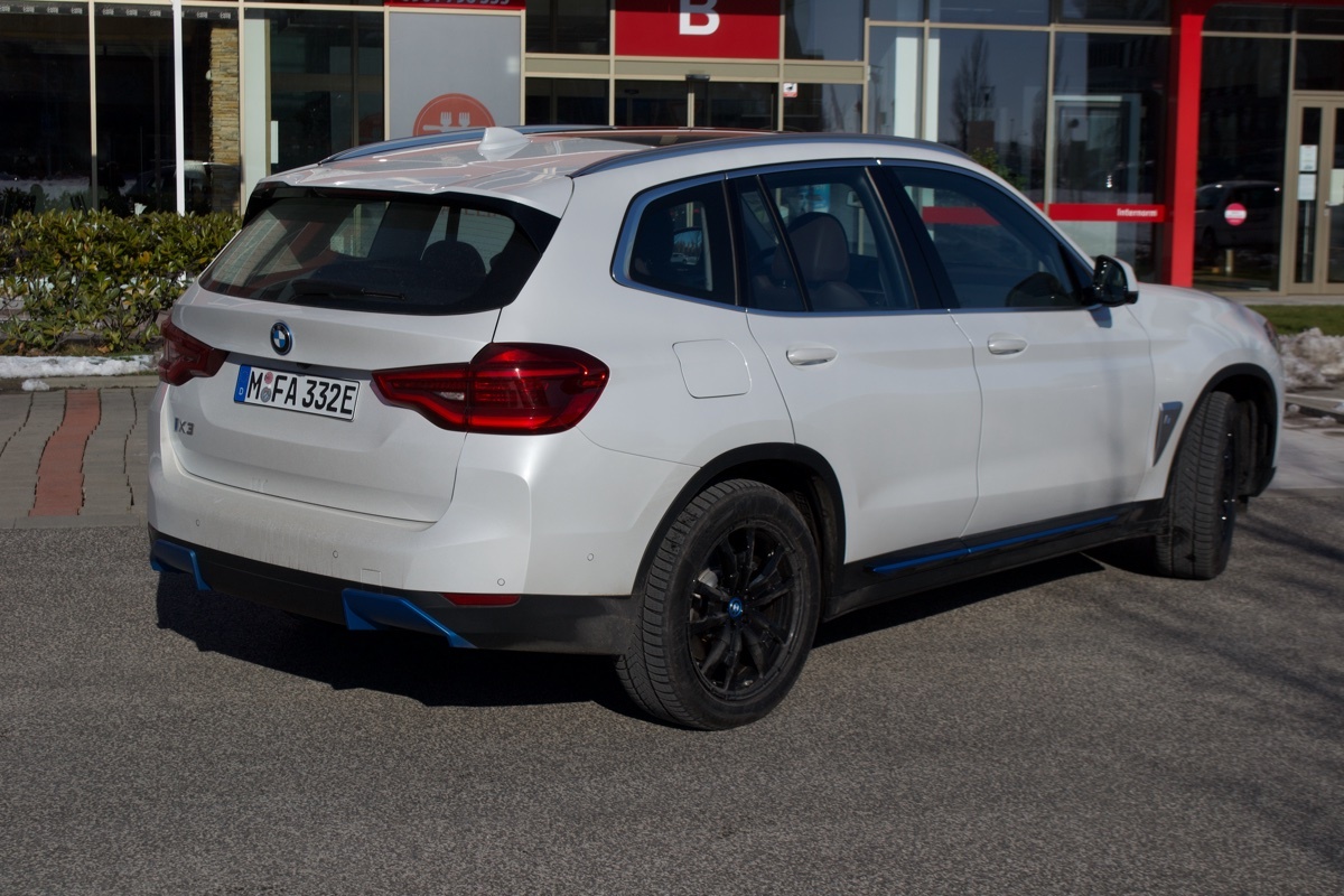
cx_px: 672
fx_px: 2128
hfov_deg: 35.1
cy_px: 448
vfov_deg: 23.8
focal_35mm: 57
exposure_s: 1/400
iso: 100
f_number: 10
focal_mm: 38
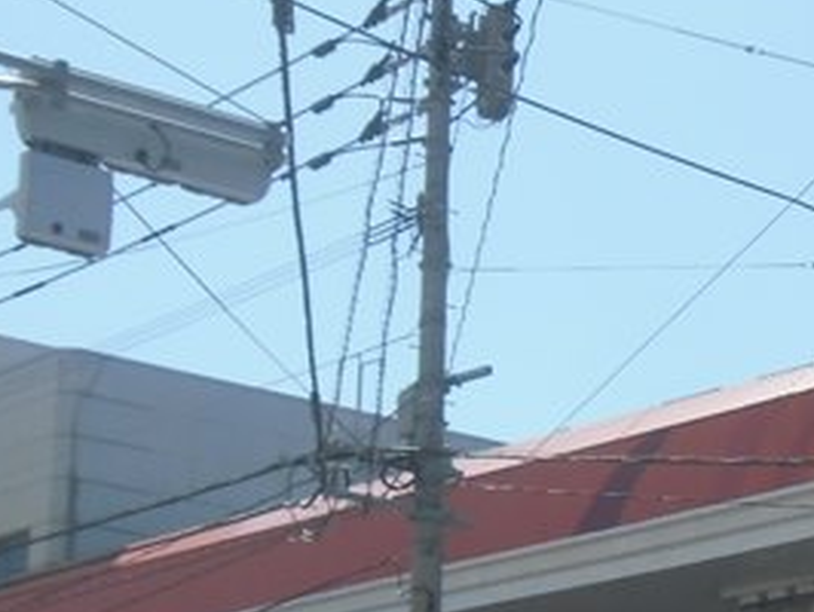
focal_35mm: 127
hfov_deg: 15.1
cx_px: 891
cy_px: 594
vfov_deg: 11.6
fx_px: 2989
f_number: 3.7
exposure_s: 1/640
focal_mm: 5.93
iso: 64
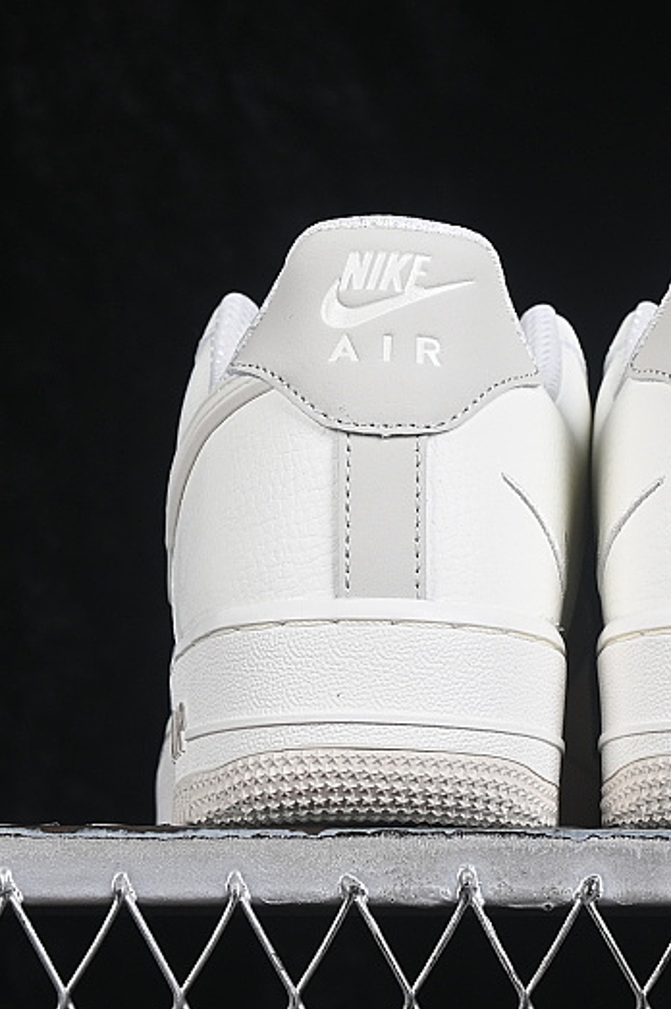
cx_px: 578
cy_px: 399
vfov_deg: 13.2
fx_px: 4339
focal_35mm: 155
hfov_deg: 8.8
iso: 160
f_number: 8
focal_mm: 50
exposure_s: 1/80
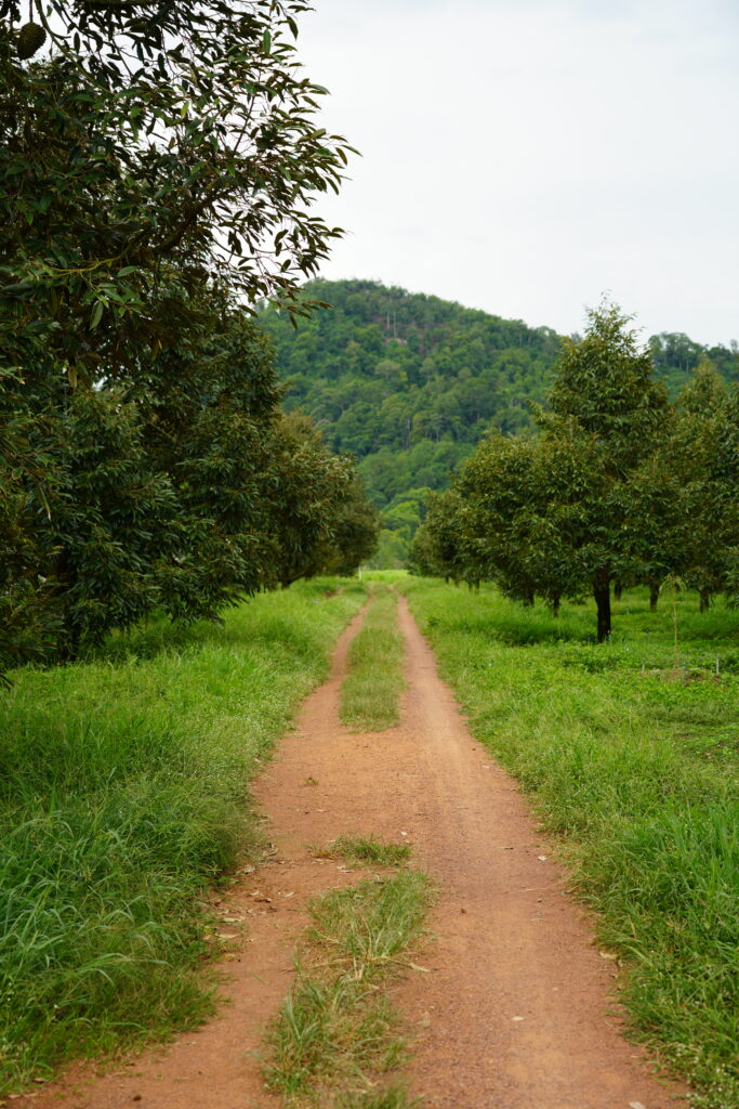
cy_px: 554
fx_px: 1662
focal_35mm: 54
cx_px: 370
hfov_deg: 25.1
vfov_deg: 36.9
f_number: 4
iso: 100
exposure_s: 1/60
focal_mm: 54
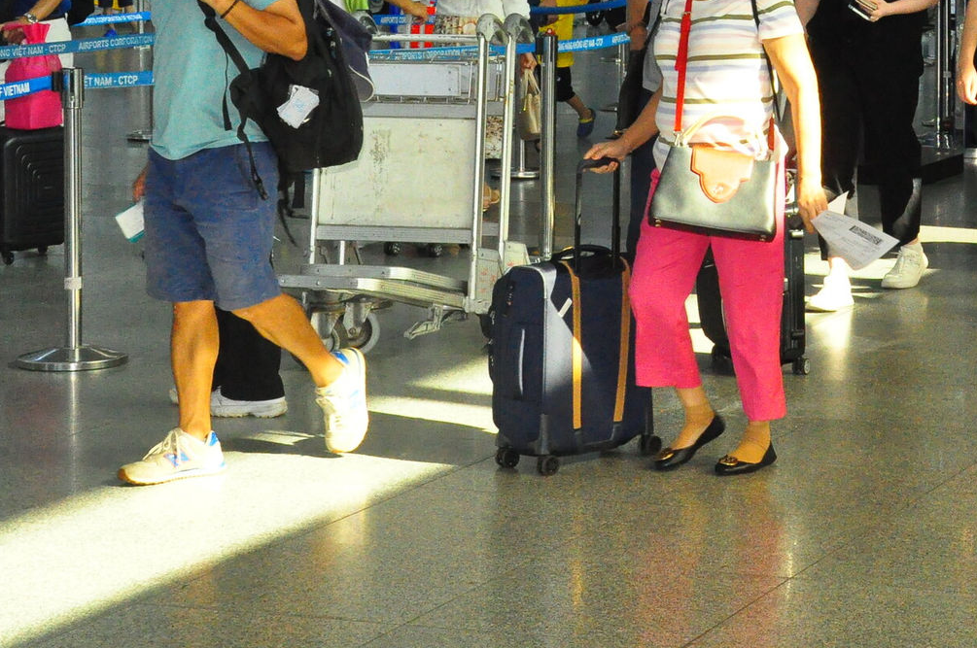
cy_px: 65
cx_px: 910
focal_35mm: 107
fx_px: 2900
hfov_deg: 18.7
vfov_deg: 12.7
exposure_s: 1/200
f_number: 14
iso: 3200
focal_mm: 35
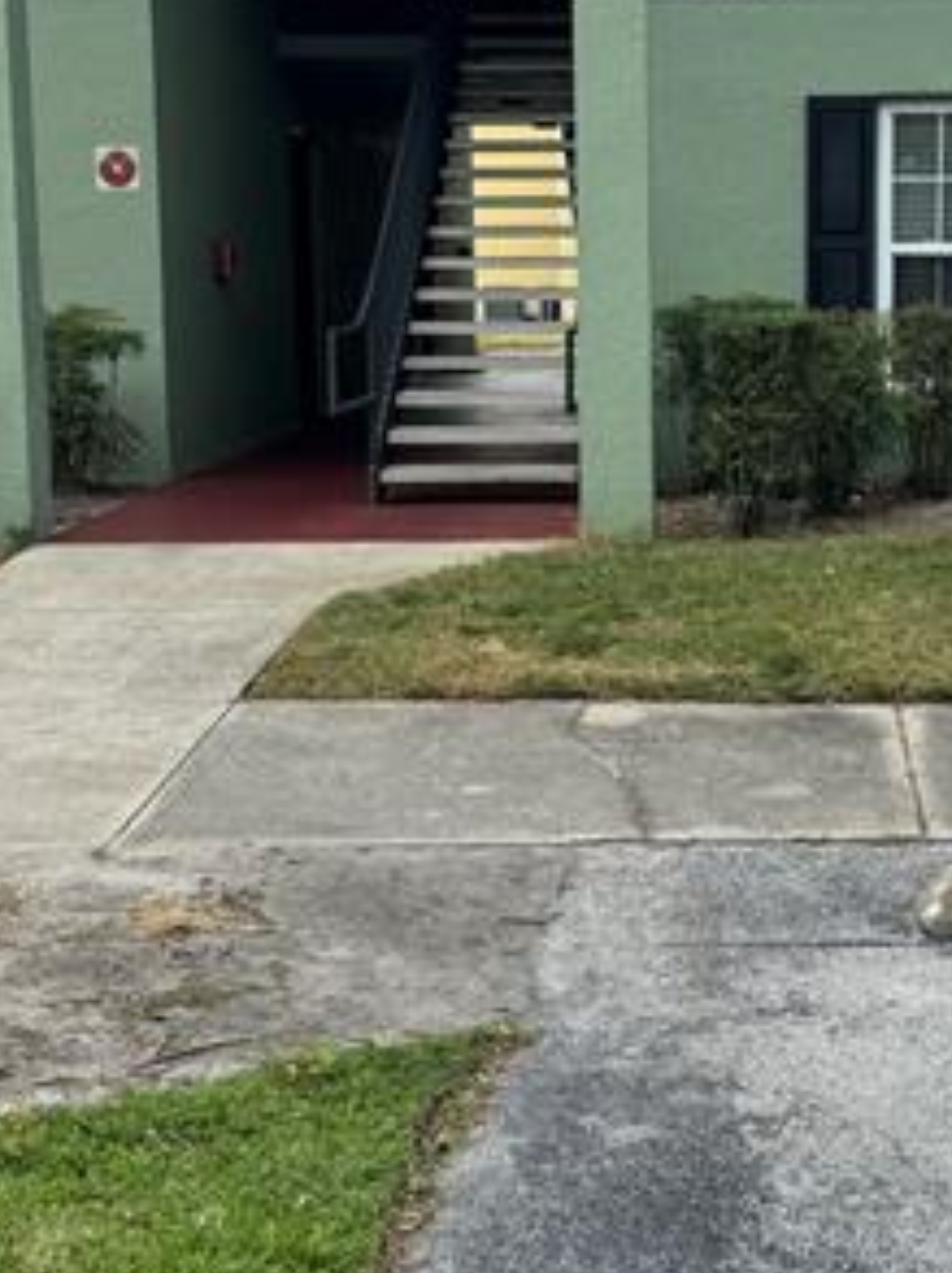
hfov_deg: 22.9
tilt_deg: -5.4
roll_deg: +0.5
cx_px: 752
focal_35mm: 63
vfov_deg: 30.7
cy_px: 534
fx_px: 2315
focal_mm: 6.76
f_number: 1.78
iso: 80
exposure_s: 1/1488
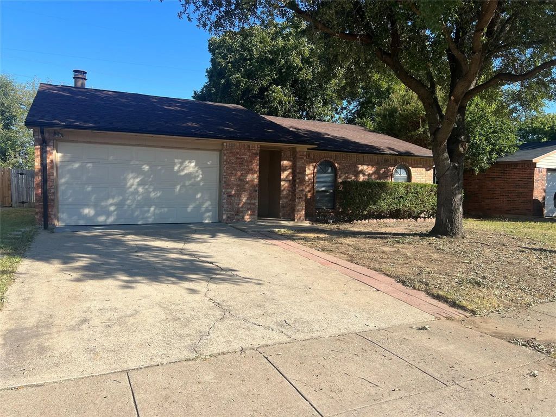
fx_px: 418
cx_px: 278
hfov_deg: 67.3
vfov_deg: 53.1
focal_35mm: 26
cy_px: 208
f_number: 1.5
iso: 50
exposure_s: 1/2513
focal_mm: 5.7
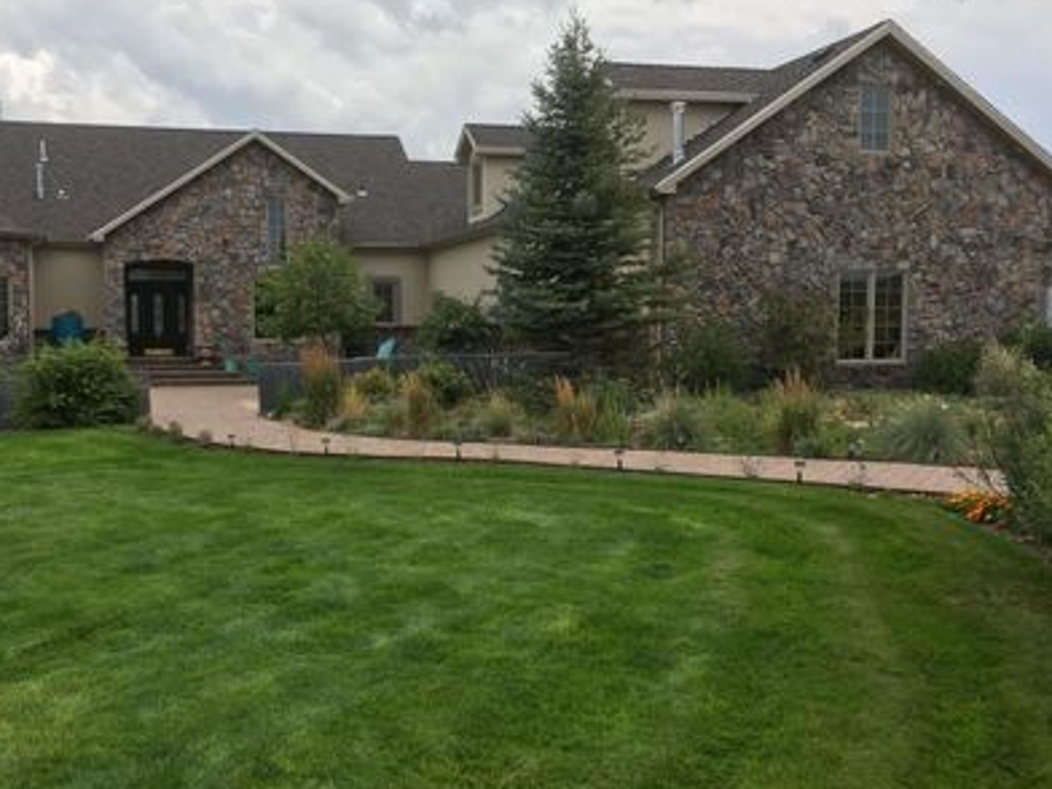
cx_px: 403
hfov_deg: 49.7
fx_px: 1124
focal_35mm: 37
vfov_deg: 38.7
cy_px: 401
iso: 25
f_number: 2.2
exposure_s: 1/761
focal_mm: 4.15
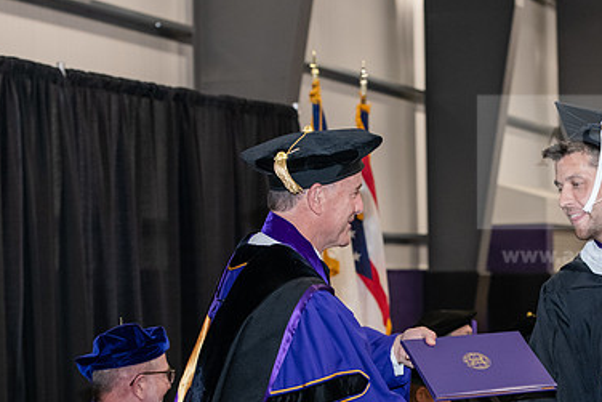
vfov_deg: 12.7
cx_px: 429
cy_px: 289
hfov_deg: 18.8
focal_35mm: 108
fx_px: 1807
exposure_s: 1/200
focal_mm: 70
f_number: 5
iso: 2500
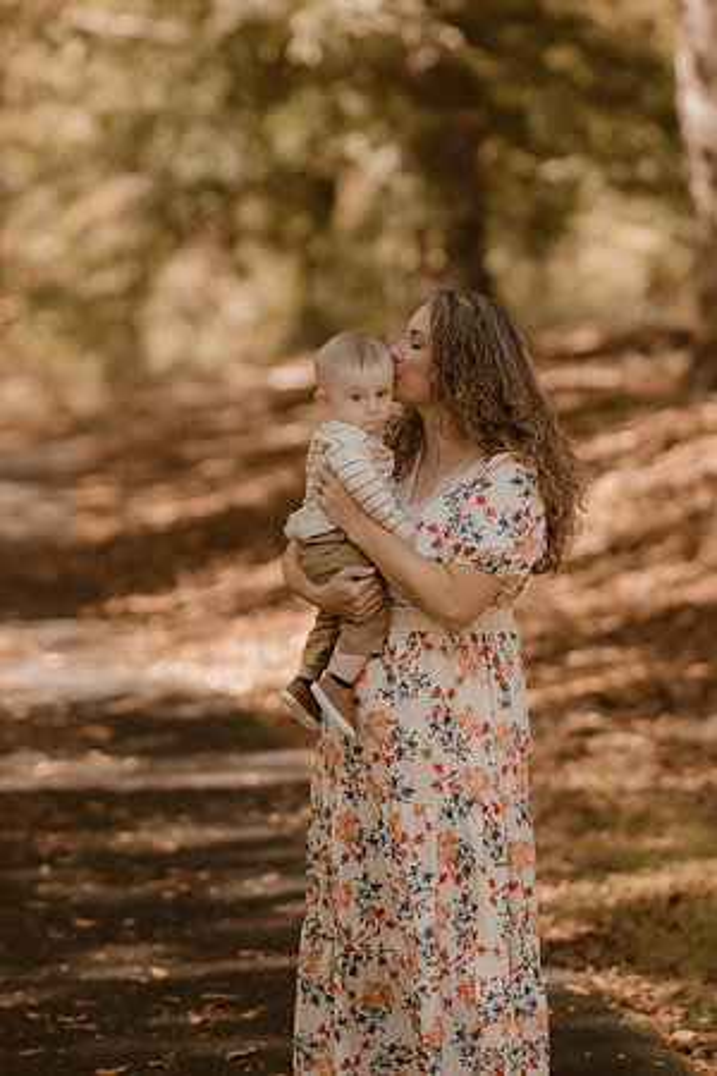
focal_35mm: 127
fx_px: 3794
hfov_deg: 10.8
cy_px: 538
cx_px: 358
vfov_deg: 16.1
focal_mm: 85
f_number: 1.8
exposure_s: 1/800
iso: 320
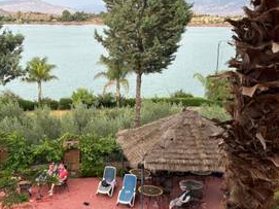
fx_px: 371
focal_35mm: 46
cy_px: 124
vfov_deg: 31.4
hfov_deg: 40.4
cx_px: 78
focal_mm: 5.96
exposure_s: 1/764
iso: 50
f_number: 1.6
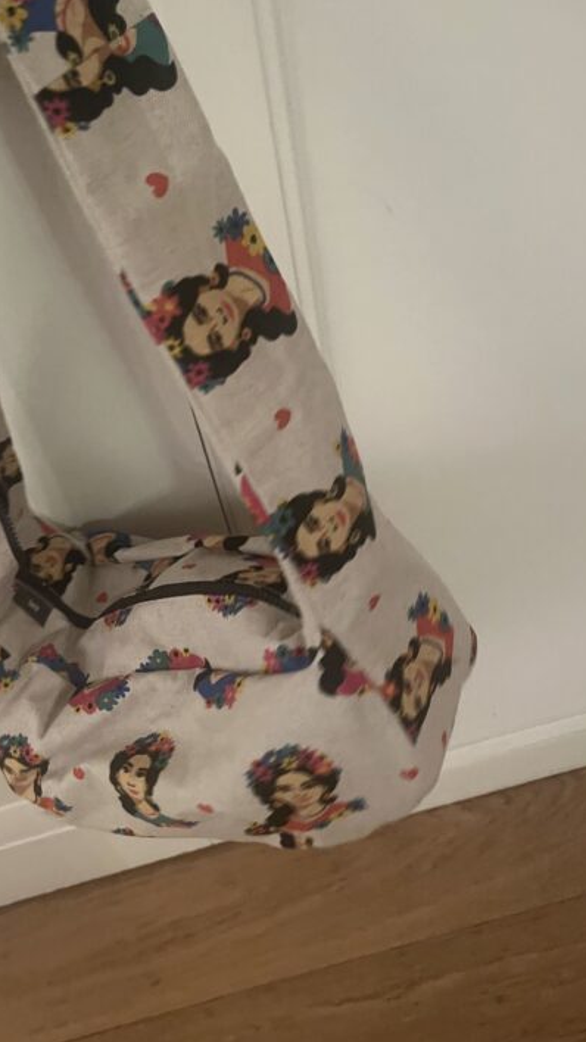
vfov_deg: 61.0
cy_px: 492
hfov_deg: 36.1
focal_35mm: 32
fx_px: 884
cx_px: 177
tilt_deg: -47.0
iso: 500
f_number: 1.6
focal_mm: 5.1
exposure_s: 1/25
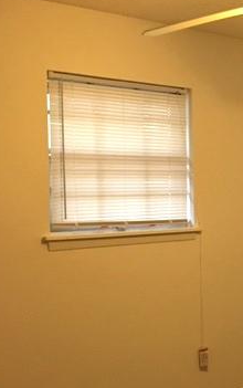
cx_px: 305
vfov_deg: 36.2
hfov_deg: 21.3
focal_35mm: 56
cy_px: 213
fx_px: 592
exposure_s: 1/10
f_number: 2.2
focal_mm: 4.15
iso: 80
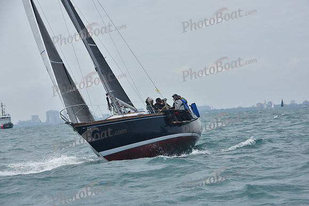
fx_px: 1245
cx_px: 154
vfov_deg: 9.5
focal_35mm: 145
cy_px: 103
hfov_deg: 14.2
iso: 250
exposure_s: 1/800
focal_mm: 145
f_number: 11
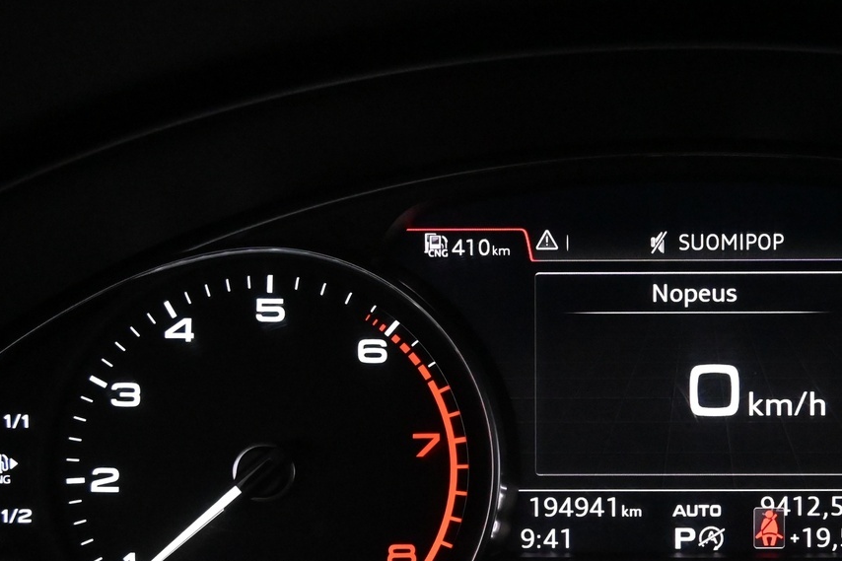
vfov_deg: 24.1
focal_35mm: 55
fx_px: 1297
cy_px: 430
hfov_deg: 34.7
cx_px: 694
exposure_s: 1/100
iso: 6400
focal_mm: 19.5
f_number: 5
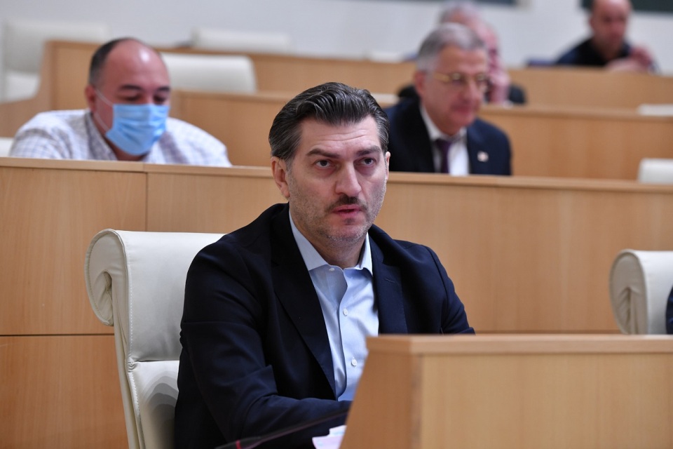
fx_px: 2243
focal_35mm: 120
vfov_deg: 11.4
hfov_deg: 17.1
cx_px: 336
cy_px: 224
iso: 1600
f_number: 4
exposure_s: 1/100
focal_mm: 120
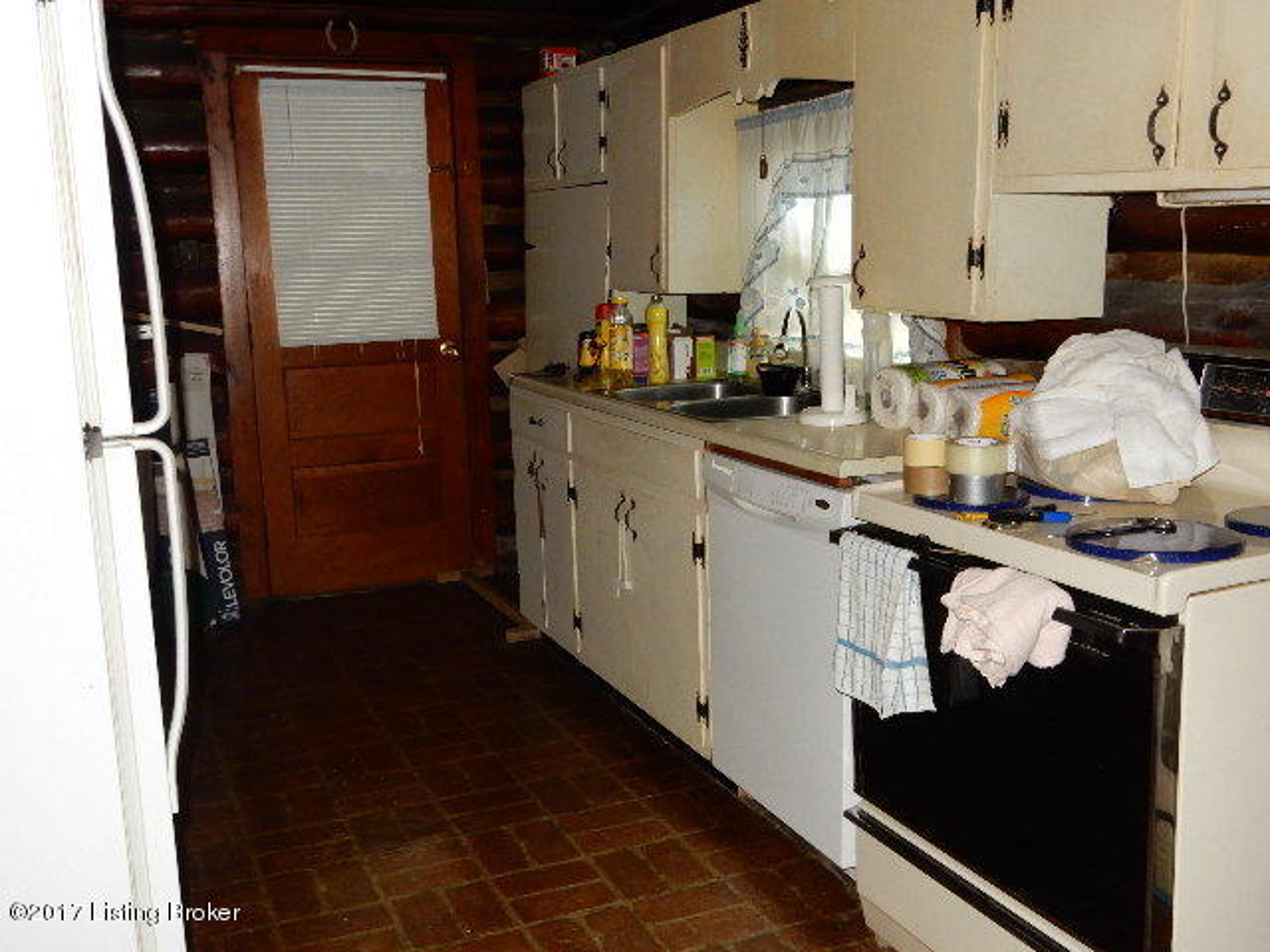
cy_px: 476
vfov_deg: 39.7
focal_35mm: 36
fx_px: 1321
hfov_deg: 51.4
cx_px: 635
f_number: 4
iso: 360
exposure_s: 1/30
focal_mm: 6.4
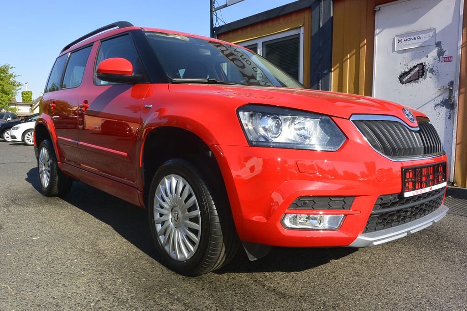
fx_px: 350
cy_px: 156
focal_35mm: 27
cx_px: 234
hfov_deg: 67.4
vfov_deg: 47.9
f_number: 8
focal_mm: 10
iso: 160
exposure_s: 1/250
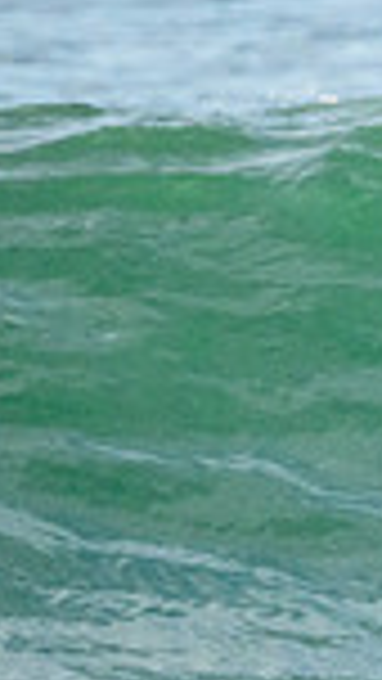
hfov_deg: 0.4
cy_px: 421
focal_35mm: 3223
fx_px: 58005
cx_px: 1173
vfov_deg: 0.7
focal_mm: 800
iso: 5600
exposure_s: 1/1250
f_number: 11
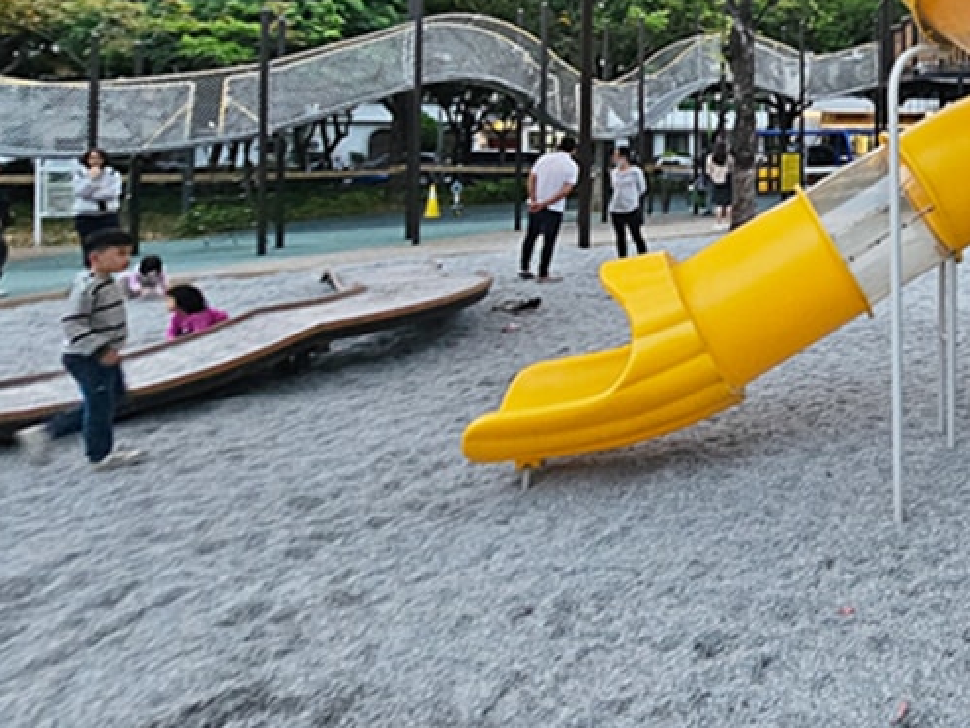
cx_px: 940
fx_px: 757
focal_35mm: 27
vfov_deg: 47.3
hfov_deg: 53.4
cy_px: 104
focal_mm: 2.2
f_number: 2.2
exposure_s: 1/30
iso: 320
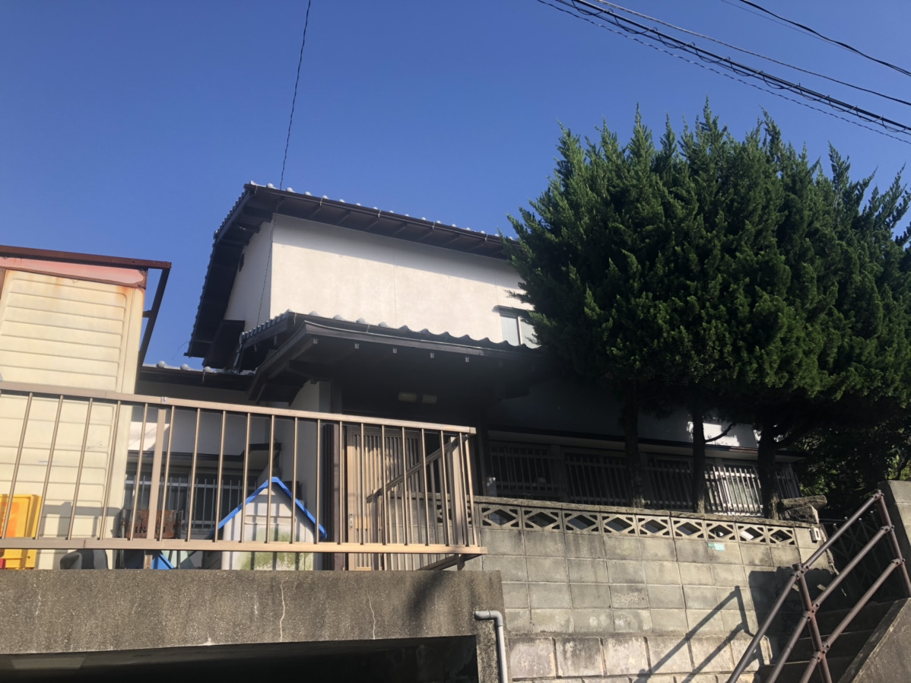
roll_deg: +5.4
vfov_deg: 49.7
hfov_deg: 63.5
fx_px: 737
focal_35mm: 28
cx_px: 456
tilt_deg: +24.0
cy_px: 342
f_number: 1.8
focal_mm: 3.99
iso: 20
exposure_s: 1/1429
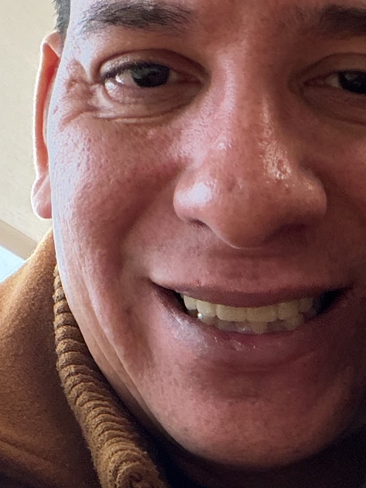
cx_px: 352
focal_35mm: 98
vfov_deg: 19.8
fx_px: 1381
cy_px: 406
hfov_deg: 14.9
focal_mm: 2.71
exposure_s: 1/60
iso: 160
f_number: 1.9
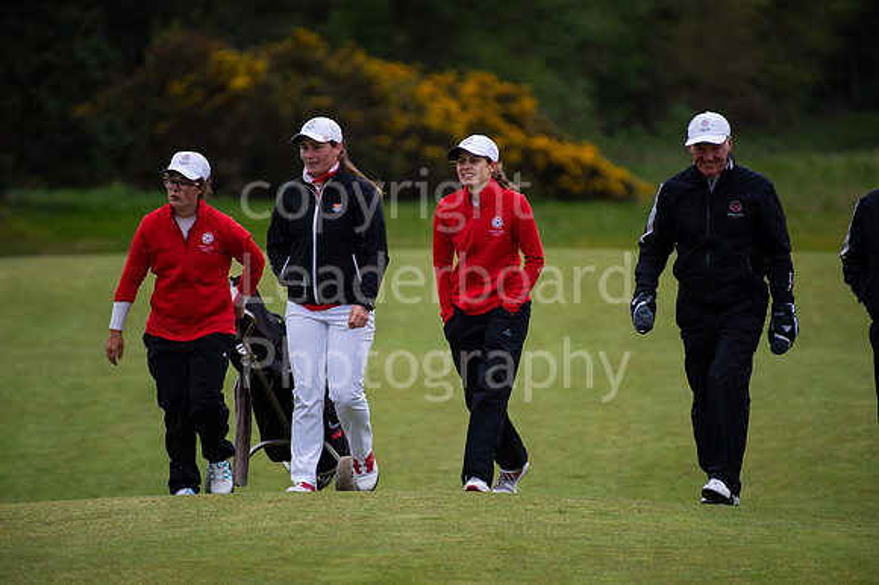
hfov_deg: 4.3
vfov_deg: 2.9
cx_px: 440
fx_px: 11713
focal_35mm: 480
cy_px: 292
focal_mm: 480
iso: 1250
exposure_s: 1/1600
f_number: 5.6
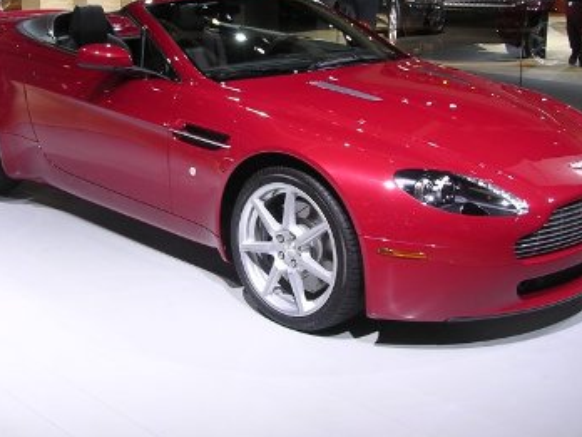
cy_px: 142
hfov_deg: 34.9
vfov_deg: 26.4
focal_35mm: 55
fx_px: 925
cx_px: 256
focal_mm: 5.8
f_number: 2.8
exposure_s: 1/45.4
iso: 100
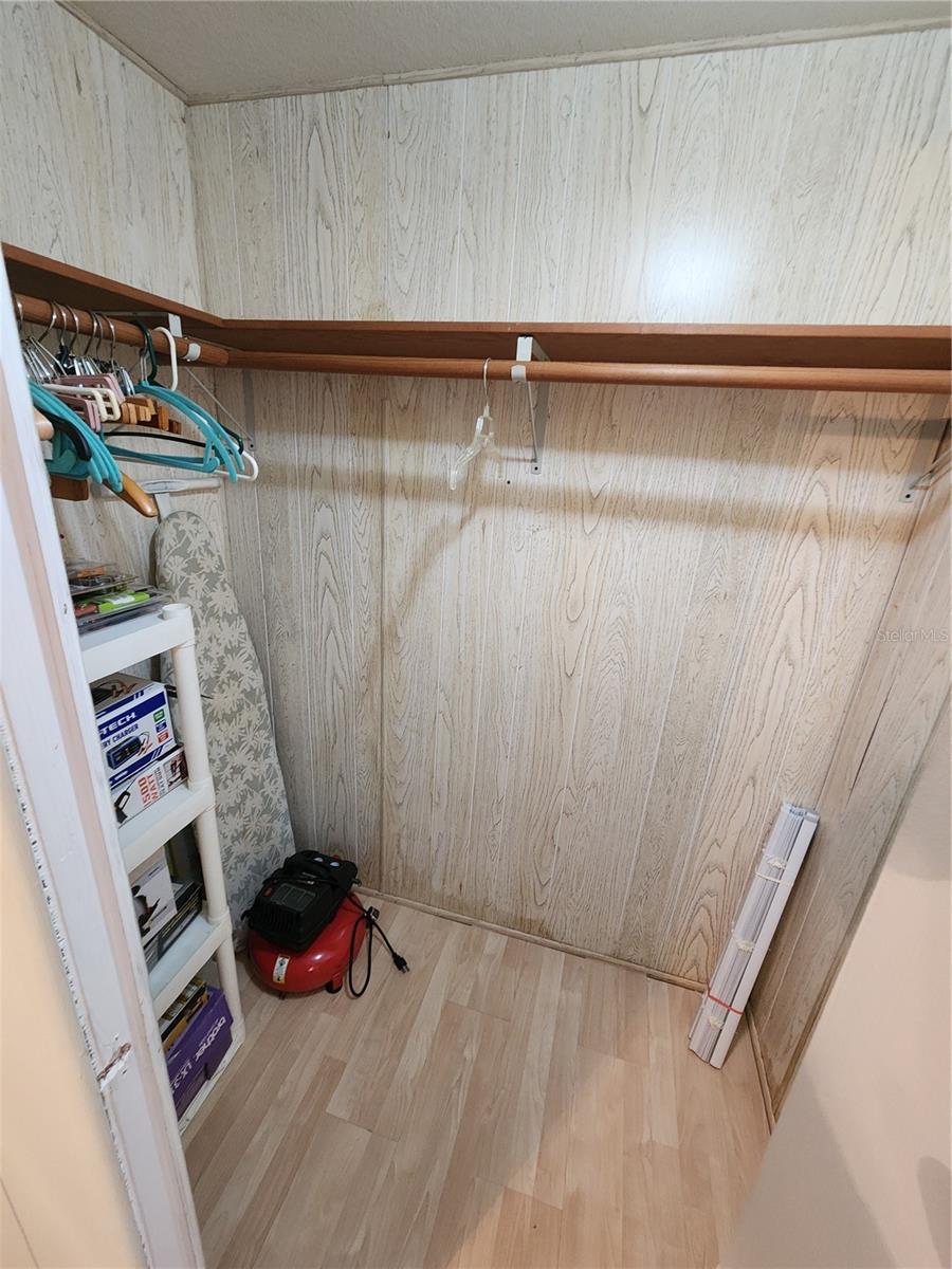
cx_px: 476
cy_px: 634
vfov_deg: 106.2
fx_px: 477
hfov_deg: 89.9
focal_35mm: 13
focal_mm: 2.2
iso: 500
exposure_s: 1/30
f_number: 2.2
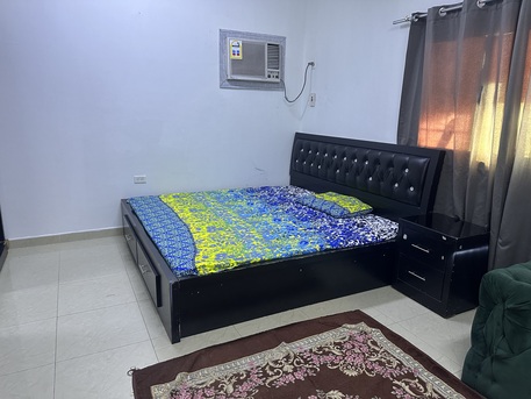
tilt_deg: -13.6
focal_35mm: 24
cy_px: 200
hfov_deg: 71.6
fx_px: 368
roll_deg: -1.6
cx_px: 266
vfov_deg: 56.8
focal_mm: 6.86
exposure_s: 1/60
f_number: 1.78
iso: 320
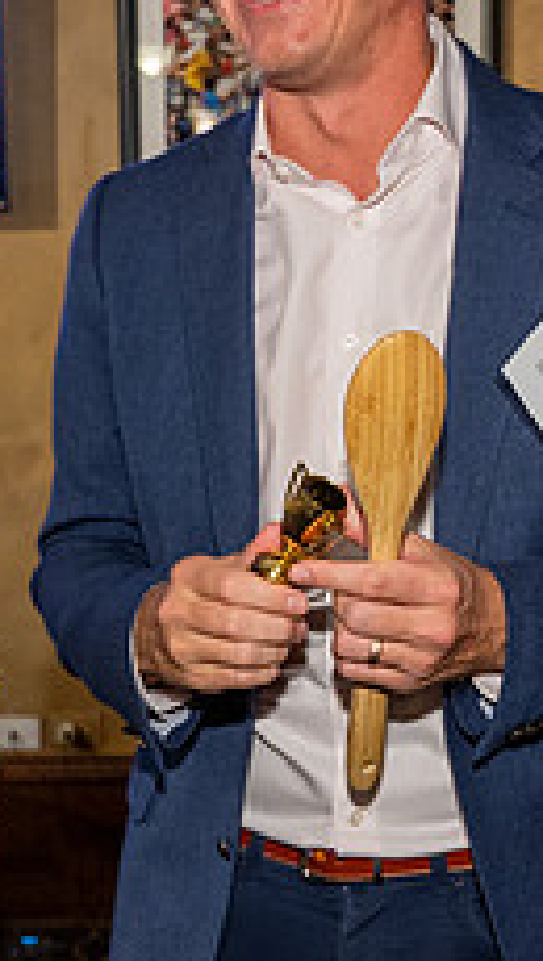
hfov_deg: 17.1
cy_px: 521
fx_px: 1811
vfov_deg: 29.7
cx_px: 297
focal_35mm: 71
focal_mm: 24
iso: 2500
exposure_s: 1/100
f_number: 4
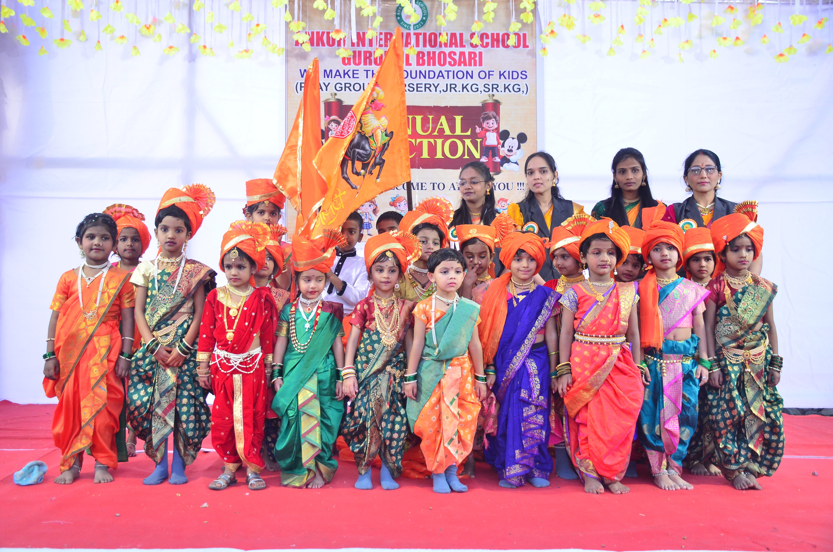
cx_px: 416
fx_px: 831
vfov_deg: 36.7
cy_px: 276
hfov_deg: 53.2
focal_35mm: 36
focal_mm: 24
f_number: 4.5
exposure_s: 1/125
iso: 800
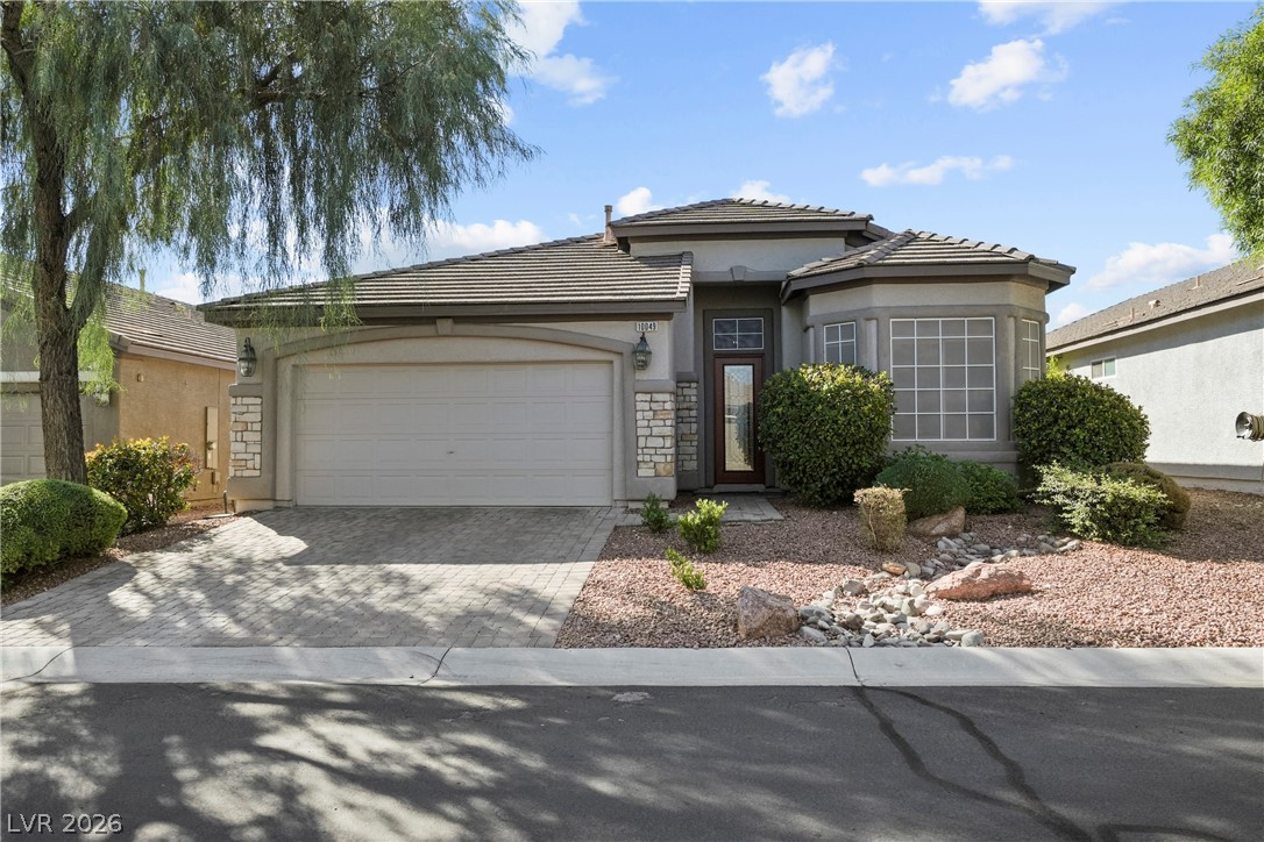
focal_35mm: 24
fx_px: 843
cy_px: 421
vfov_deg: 53.1
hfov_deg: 73.7
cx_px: 632
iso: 400
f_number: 8
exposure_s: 1/640
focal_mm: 16
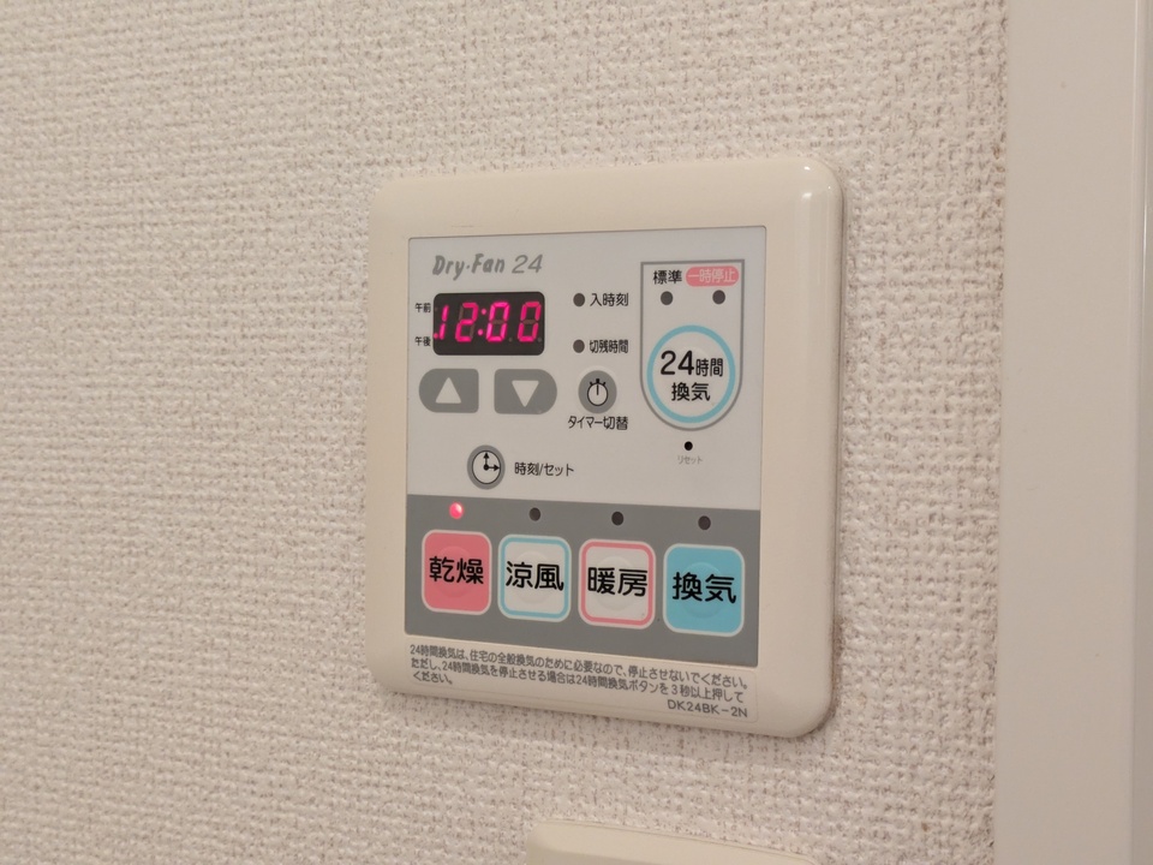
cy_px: 432
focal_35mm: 51
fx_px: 1699
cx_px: 576
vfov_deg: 28.6
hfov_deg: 37.5
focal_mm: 5.43
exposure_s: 1/60
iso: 348
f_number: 1.89
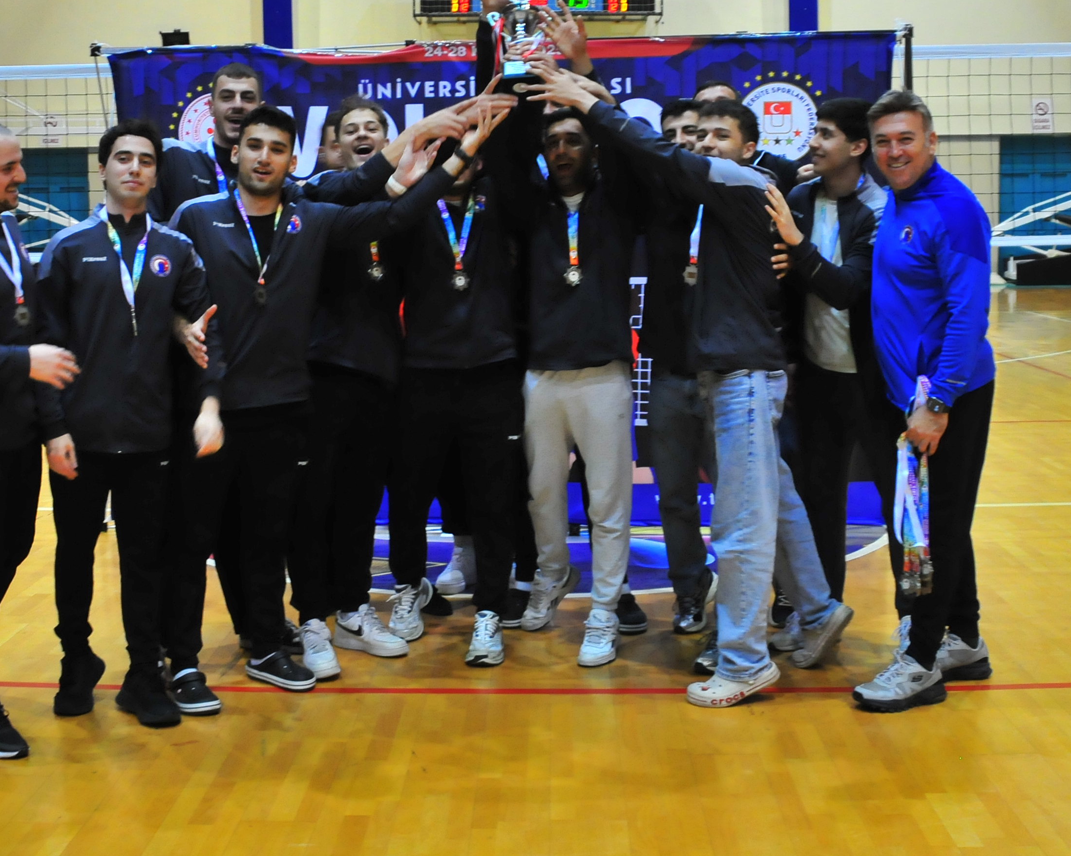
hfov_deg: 34.1
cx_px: 476
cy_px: 252
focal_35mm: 55
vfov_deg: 27.4
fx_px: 1743
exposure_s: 1/30
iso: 900
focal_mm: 20
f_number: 3.5
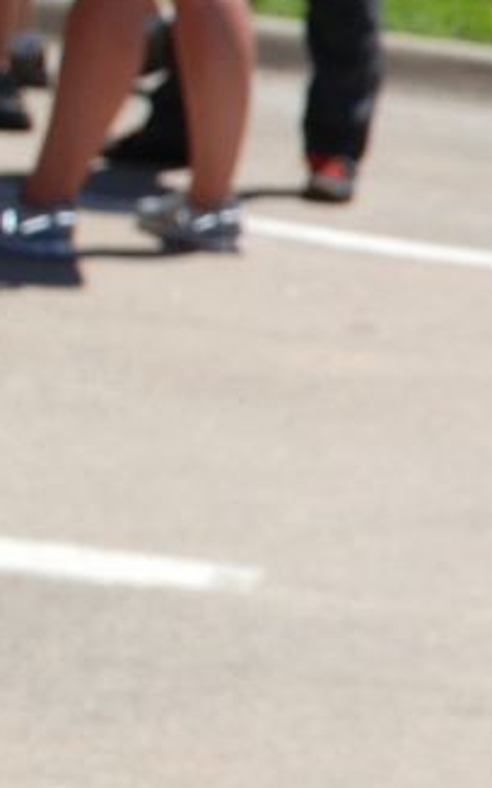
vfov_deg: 14.5
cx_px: 1416
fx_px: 3093
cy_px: 401
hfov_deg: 8.0
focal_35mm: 144
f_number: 10
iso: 100
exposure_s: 1/200
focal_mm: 24
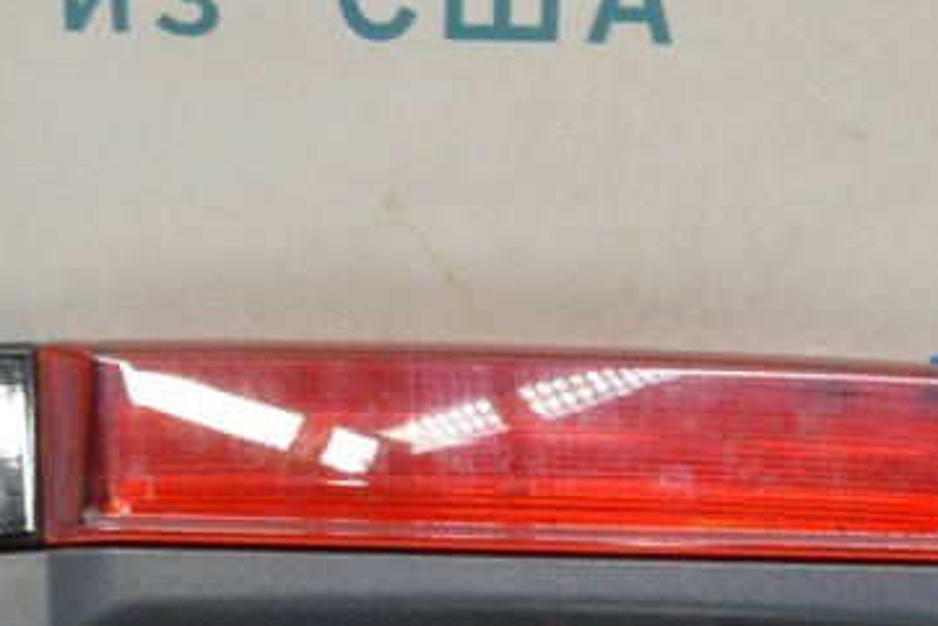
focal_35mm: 69
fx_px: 1798
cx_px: 473
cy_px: 529
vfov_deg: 19.5
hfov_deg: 29.2
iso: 6400
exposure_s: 1/15
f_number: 20
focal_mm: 26
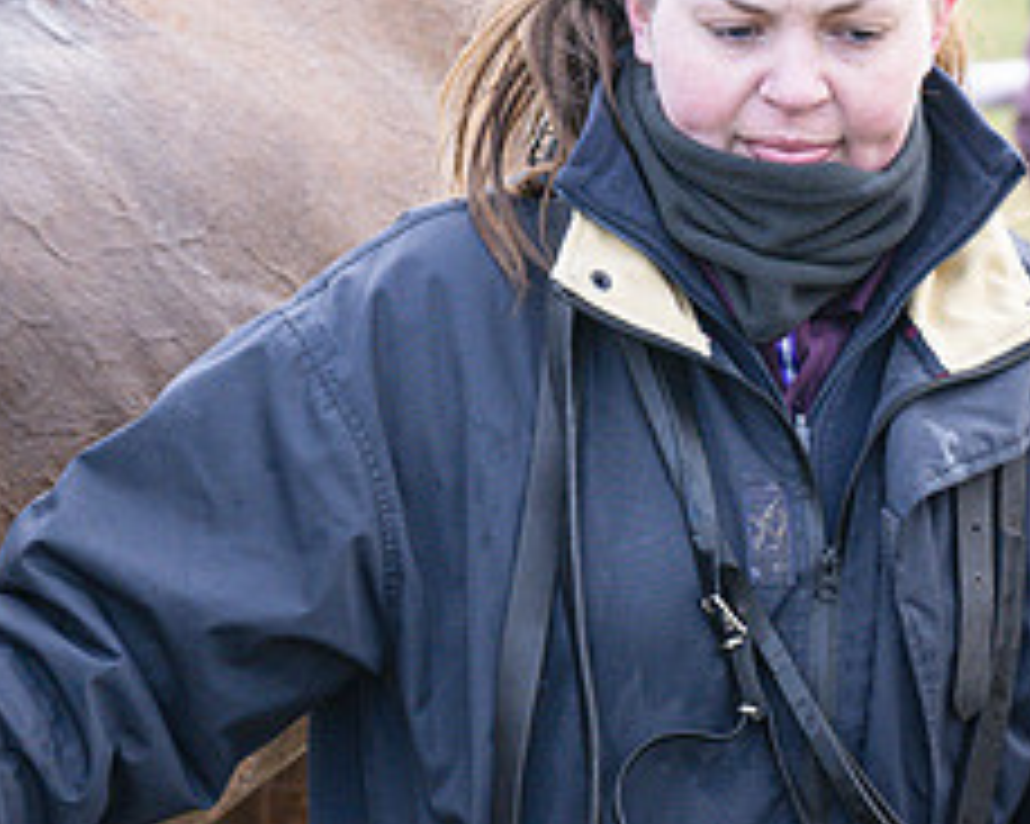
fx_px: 8867
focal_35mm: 291
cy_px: 180
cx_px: 56
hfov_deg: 6.6
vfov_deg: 5.3
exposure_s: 1/640
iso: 400
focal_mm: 70
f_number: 4.5
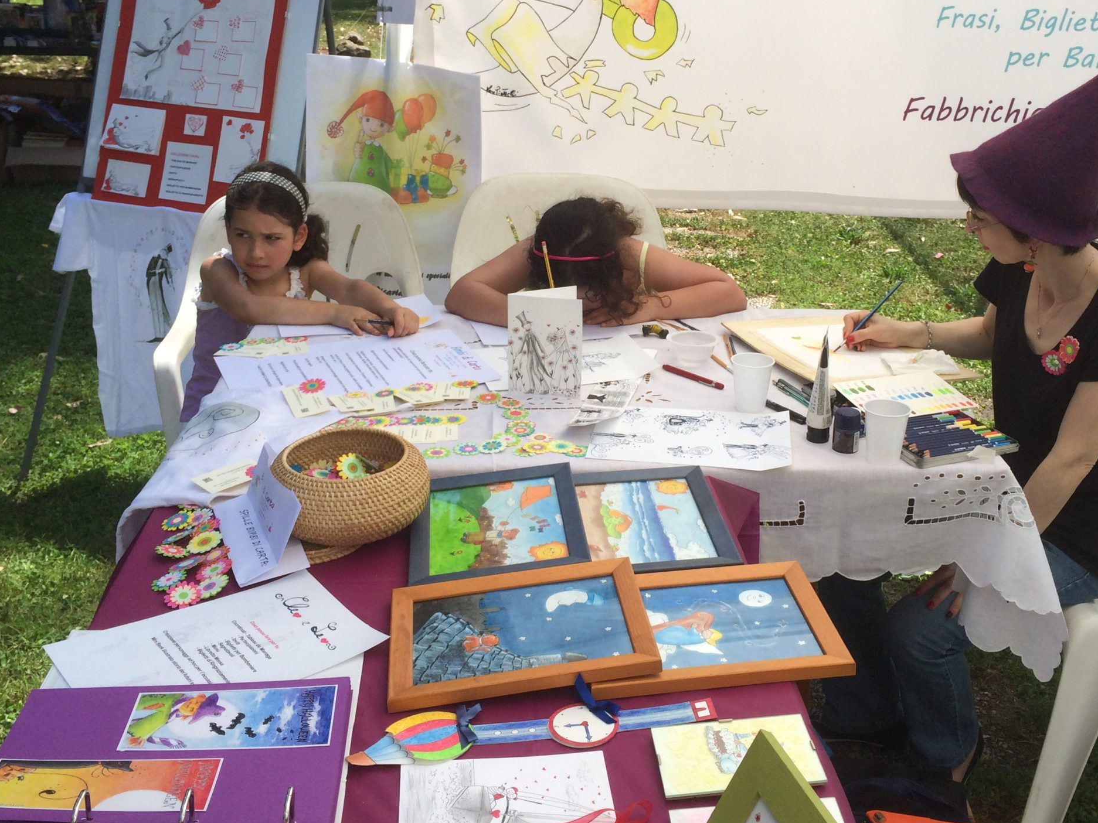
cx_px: 626
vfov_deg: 35.0
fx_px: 1301
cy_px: 319
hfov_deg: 45.7
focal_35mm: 41
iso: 32
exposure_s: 1/1642
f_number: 2.2
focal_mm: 4.12
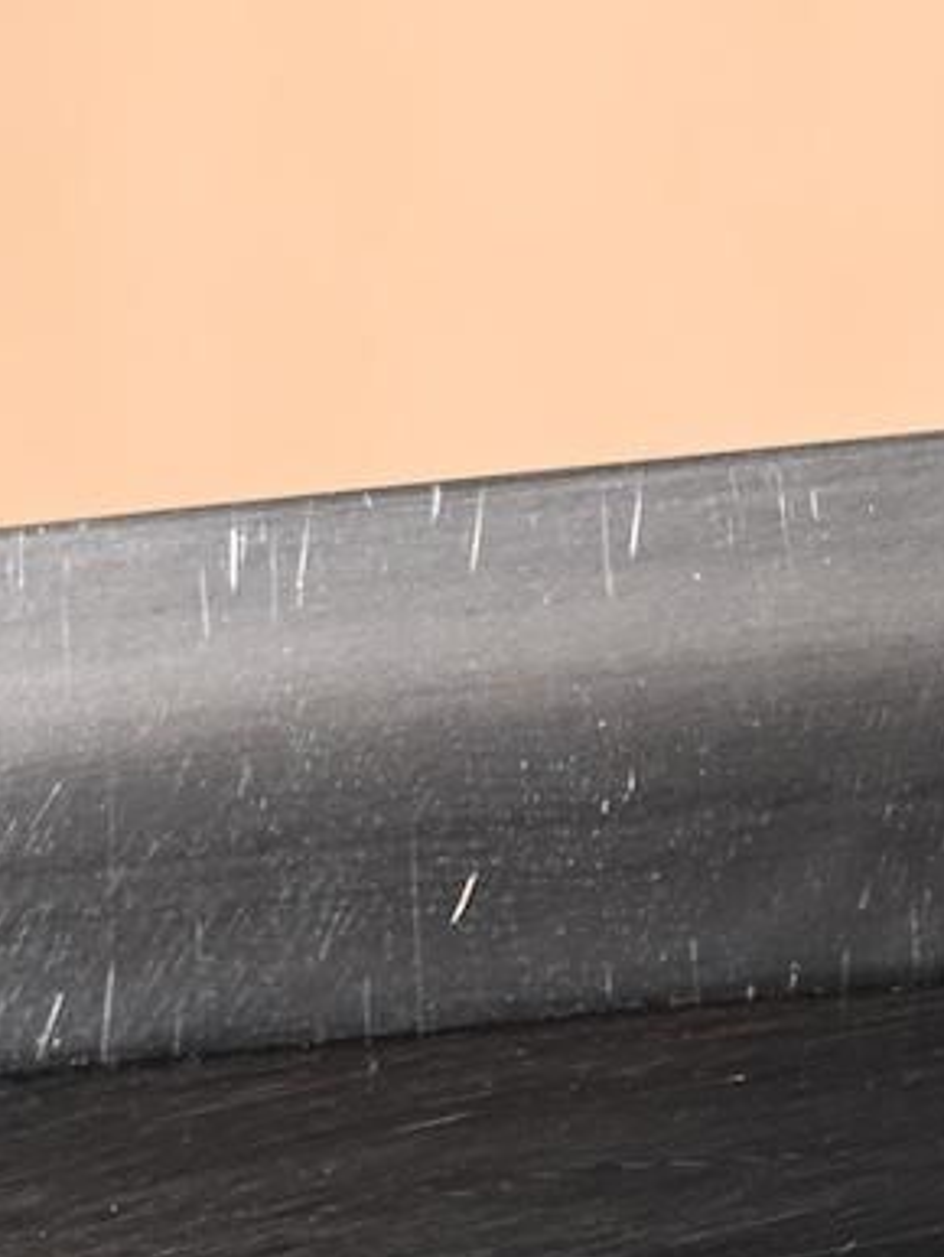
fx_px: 18596
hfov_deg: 2.9
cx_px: 1937
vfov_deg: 3.9
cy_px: 630
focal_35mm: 512
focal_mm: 98
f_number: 5.6
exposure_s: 1/2
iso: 100
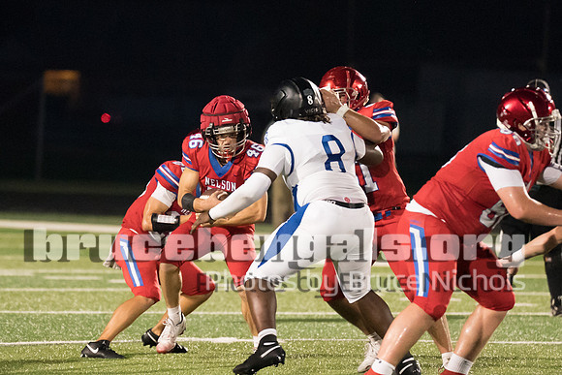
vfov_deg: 3.4
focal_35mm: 410
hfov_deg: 5.0
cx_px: 238
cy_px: 198
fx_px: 6405
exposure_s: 1/1000
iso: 10000
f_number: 2.8
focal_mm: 200
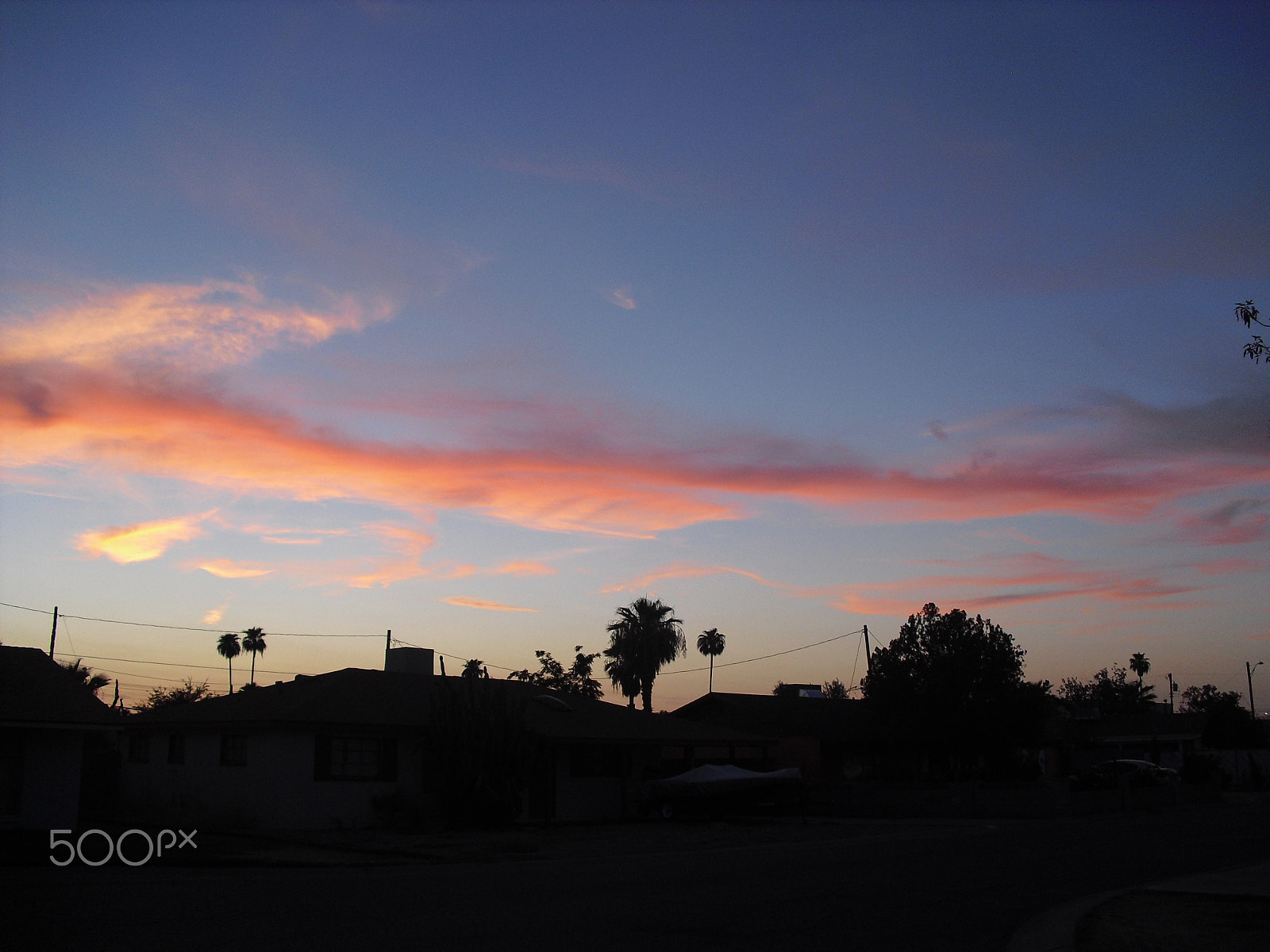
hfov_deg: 51.4
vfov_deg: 39.7
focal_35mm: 36
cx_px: 635
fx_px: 1321
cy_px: 476
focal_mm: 6.3
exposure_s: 1/80
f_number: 3.1
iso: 100
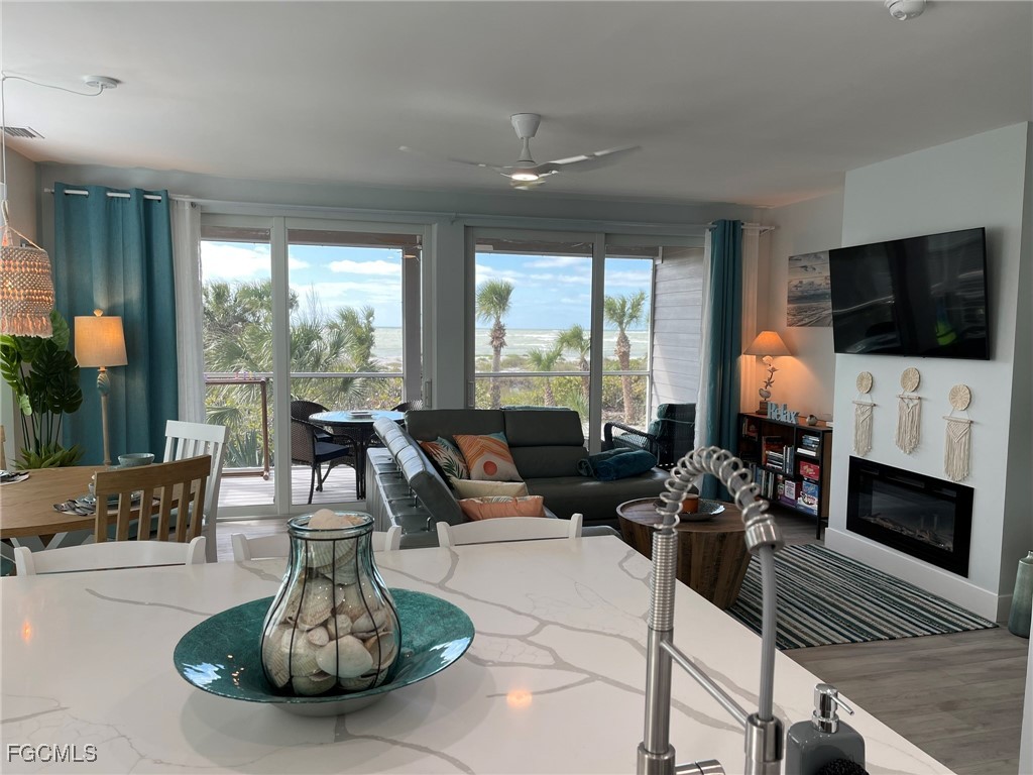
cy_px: 388
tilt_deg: -6.0
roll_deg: -0.8
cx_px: 516
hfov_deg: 69.4
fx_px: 746
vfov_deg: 54.9
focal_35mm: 25
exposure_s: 1/120
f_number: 1.6
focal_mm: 5.1
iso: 40
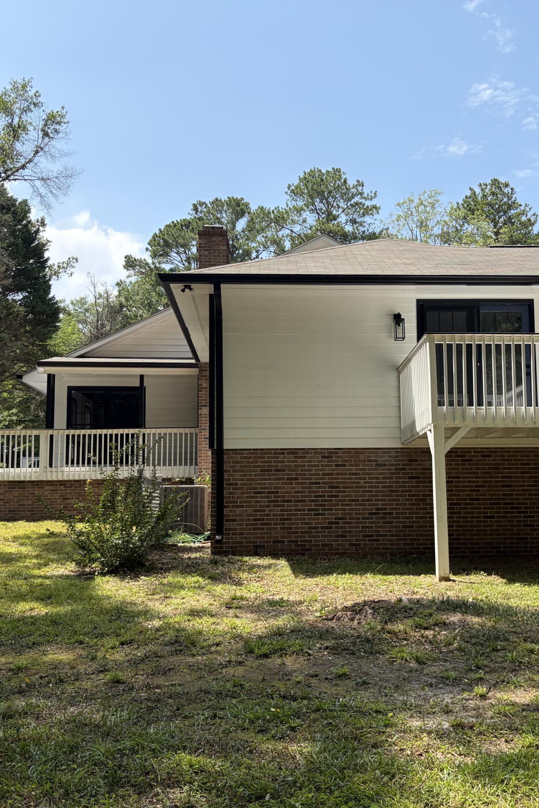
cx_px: 327
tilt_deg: +7.0
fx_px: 831
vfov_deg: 51.9
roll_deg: +0.7
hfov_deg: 35.8
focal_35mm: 37
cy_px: 414
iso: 64
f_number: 1.6
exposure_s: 1/2538
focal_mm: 5.96
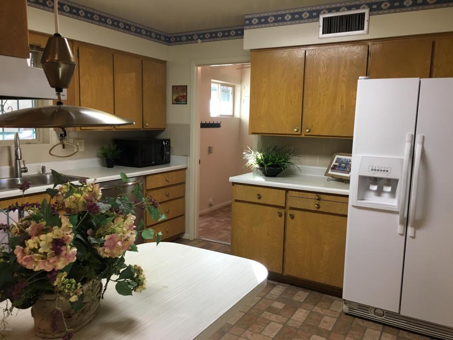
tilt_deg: -8.3
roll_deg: -1.3
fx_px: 380
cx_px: 226
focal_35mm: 29
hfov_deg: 61.7
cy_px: 170
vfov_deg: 48.2
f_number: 2.2
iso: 80
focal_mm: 4.15
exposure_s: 1/30
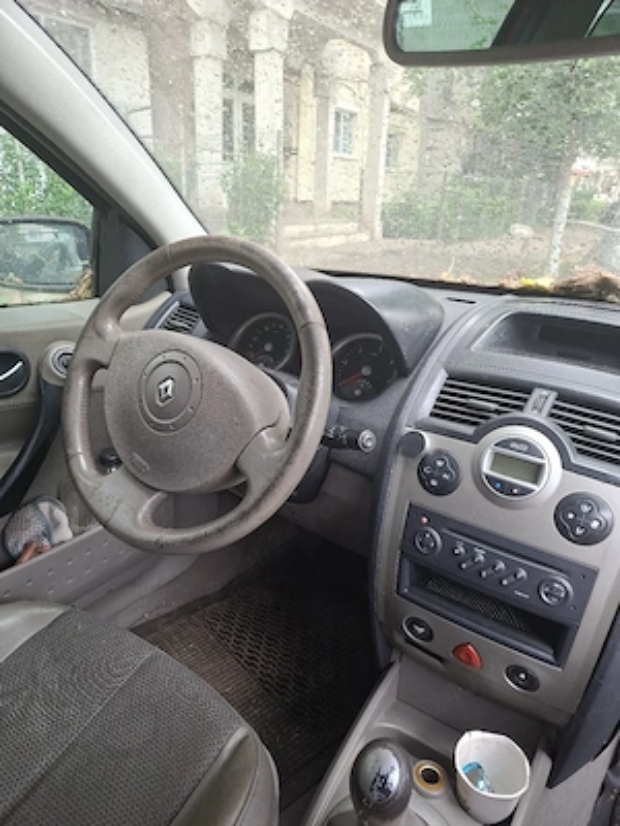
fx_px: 549
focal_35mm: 23
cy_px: 413
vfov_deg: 73.9
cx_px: 310
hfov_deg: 58.9
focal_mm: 5.54
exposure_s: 1/100
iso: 160
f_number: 1.8
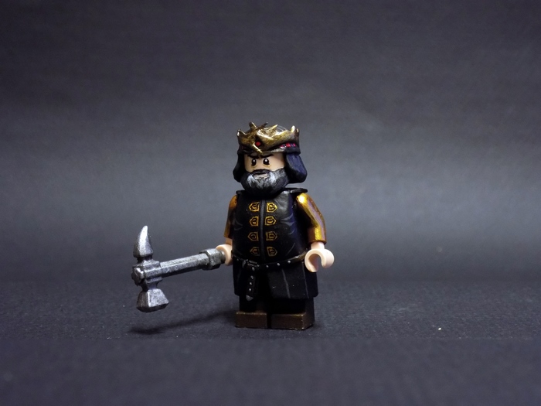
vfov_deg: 28.0
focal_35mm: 52
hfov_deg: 36.8
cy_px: 203
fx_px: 813
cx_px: 270
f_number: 3.9
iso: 400
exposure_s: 1/20
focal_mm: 9.3
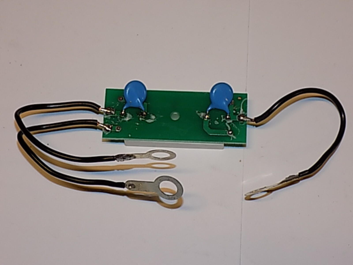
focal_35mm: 86
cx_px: 176
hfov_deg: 22.8
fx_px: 877
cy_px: 132
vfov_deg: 17.2
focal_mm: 15.3
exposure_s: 1/30
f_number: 4.4
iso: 200
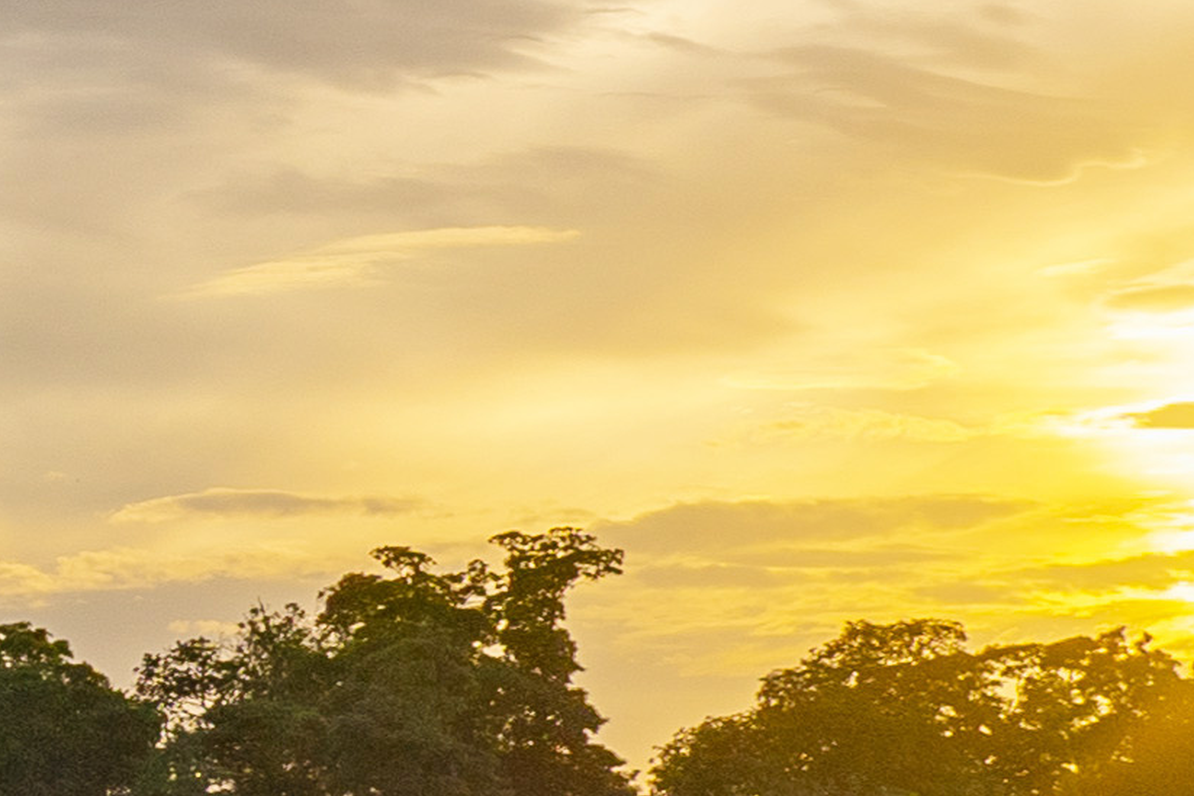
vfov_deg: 7.8
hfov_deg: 9.8
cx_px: -1980
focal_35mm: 175
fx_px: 5805
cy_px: 112
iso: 200
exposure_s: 1/250
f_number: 8
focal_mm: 24
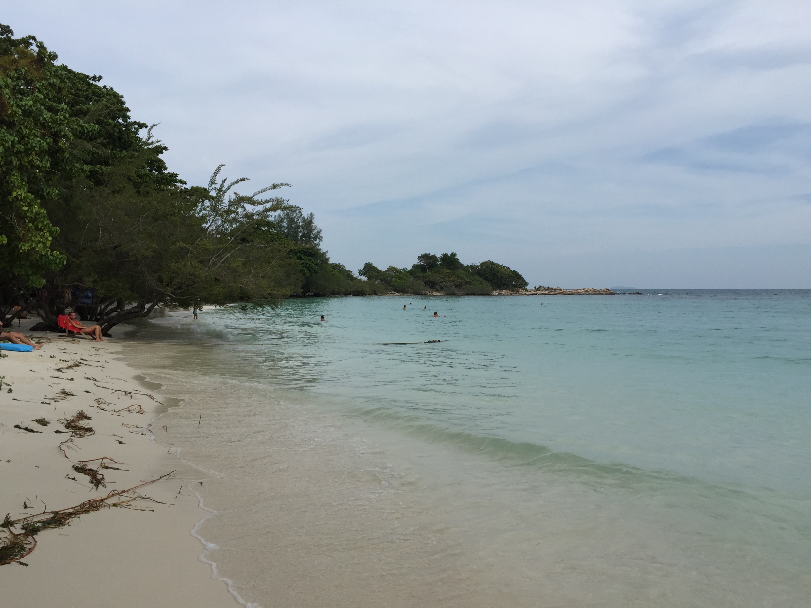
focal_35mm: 29
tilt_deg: -1.4
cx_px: 406
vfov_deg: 48.2
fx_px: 679
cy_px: 304
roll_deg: -0.9
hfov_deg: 61.7
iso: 32
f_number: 2.2
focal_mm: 4.15
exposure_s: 1/3300
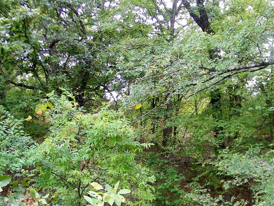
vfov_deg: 29.3
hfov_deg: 38.4
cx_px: 185
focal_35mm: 49
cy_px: 153
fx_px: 388
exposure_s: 1/30
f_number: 3.5
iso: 80
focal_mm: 5
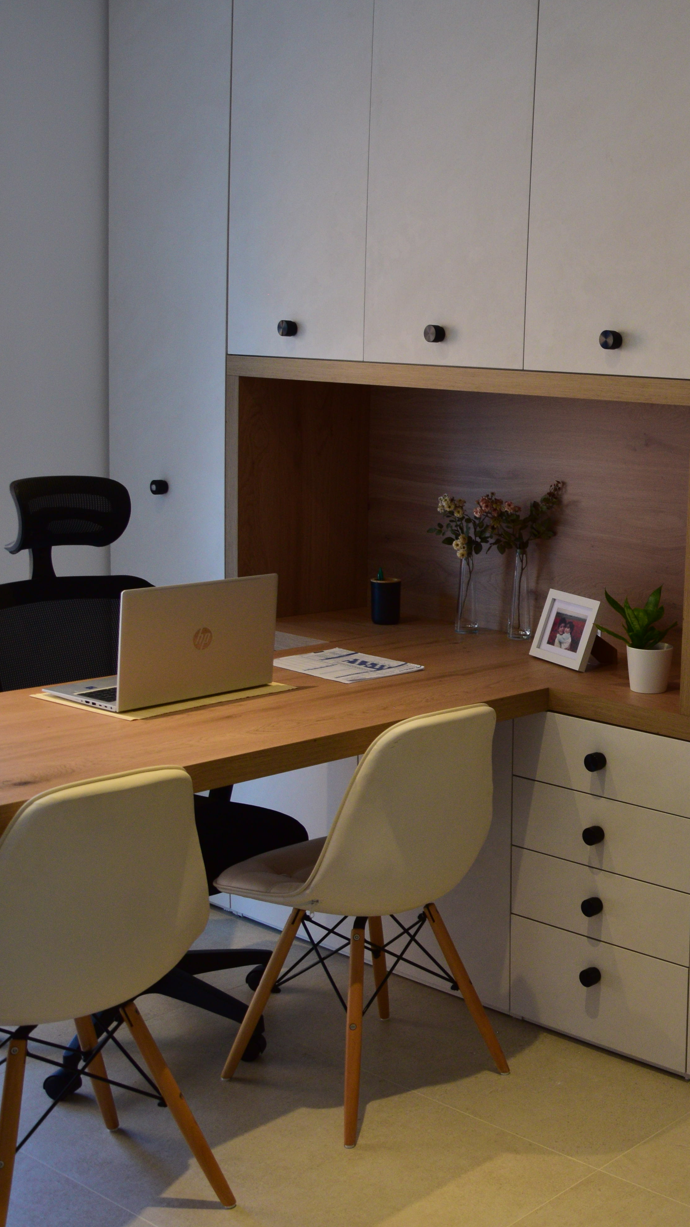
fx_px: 1398
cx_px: 912
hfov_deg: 24.1
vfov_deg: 47.4
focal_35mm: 43
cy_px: 621
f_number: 6.3
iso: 400
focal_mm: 18
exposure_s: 1/50
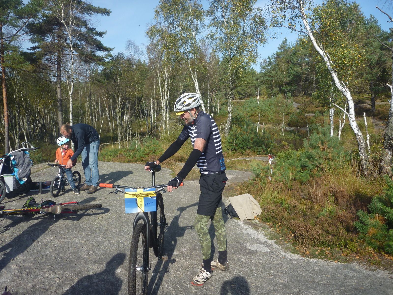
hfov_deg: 63.4
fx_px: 318
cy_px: 148
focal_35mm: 28
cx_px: 196
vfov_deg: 49.7
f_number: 3.3
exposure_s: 1/640
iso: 80
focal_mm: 4.9
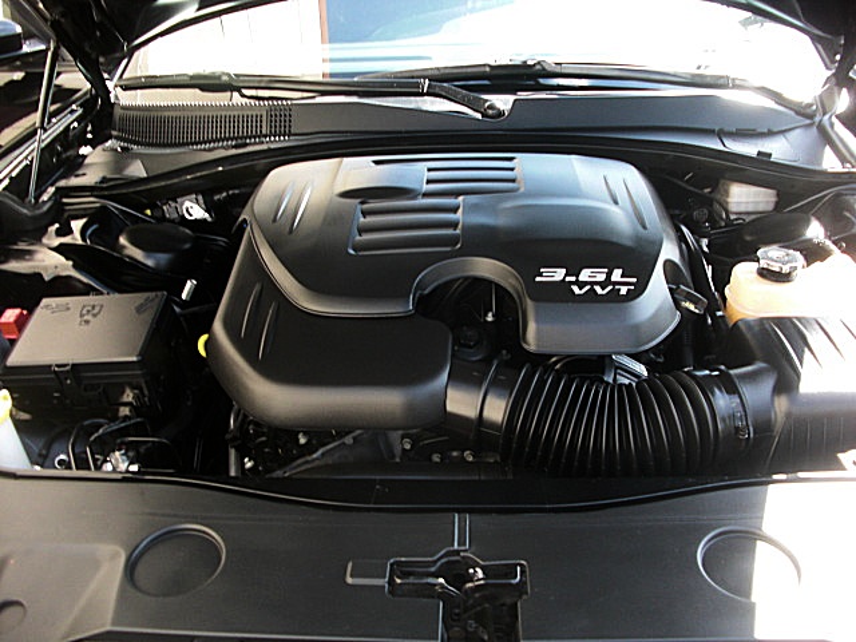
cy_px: 321
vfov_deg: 39.7
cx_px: 428
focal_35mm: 36
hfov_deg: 51.4
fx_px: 890
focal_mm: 6.3
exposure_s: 1/125
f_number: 2.8
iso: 100
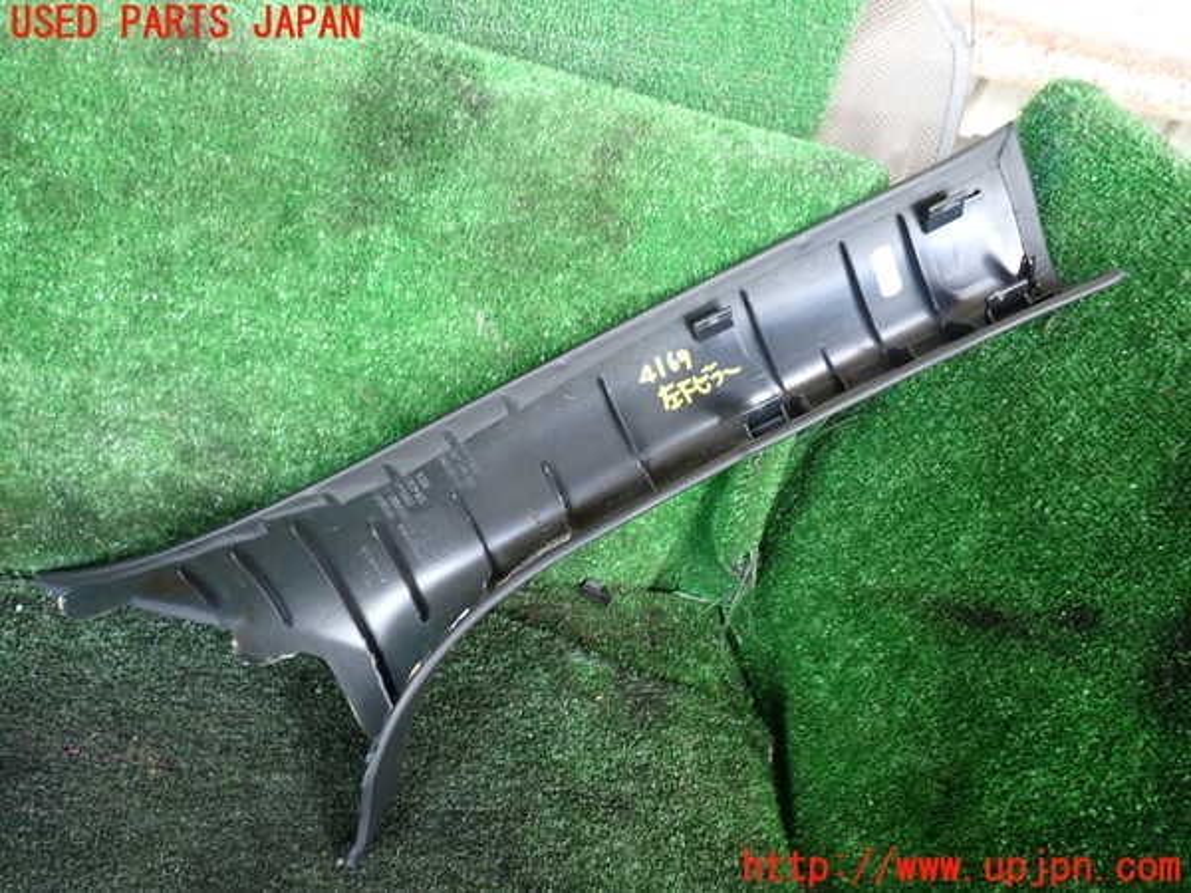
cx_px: 596
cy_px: 446
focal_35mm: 30
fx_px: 1032
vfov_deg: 46.8
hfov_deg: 60.0
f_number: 2.3
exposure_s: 1/40
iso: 200
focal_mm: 5.4
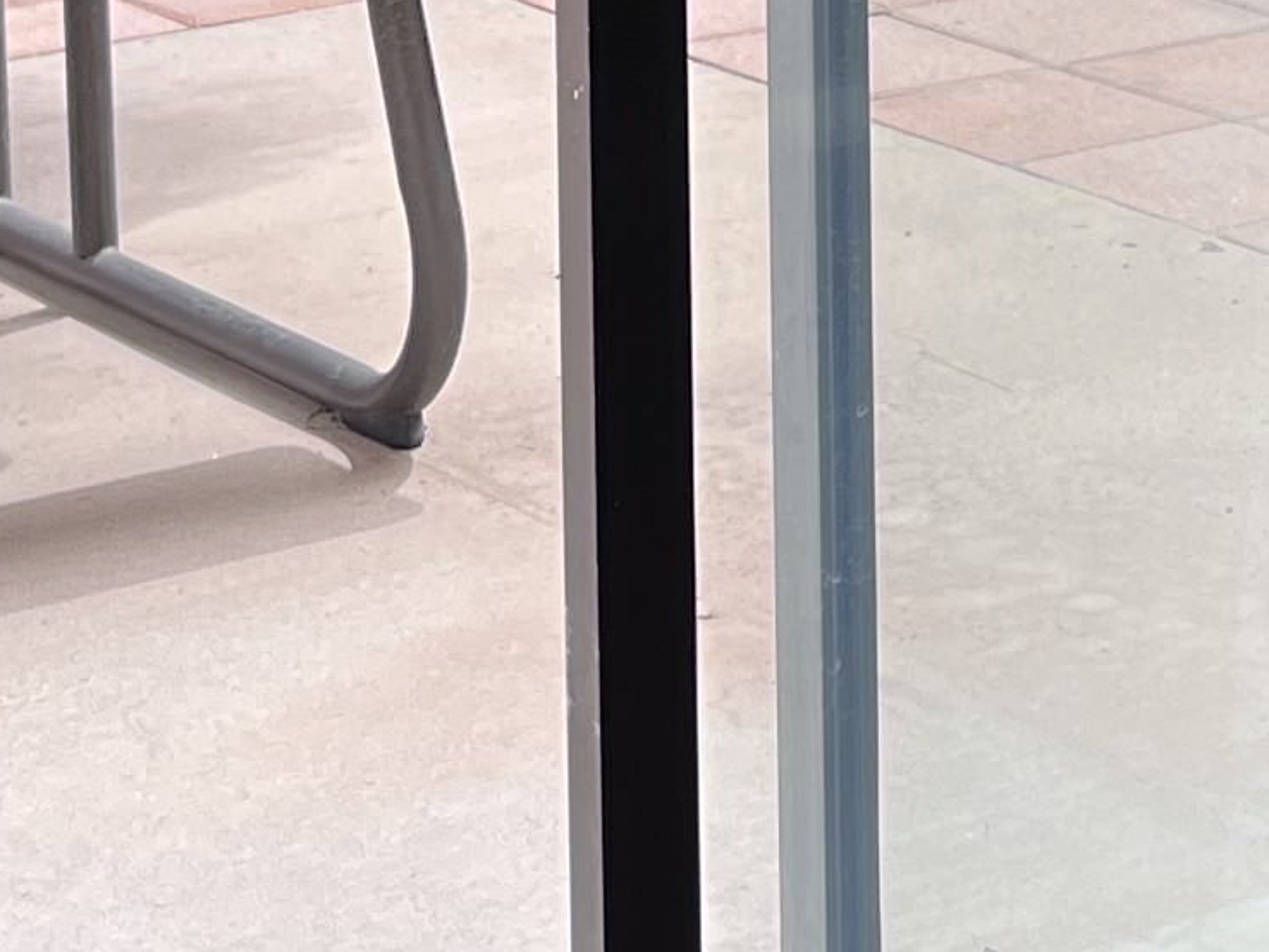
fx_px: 5207
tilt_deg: -3.7
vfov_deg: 9.8
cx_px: 1054
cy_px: -847
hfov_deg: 13.8
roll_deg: +1.1
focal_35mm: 142
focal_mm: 5.1
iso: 50
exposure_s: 1/569
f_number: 1.6
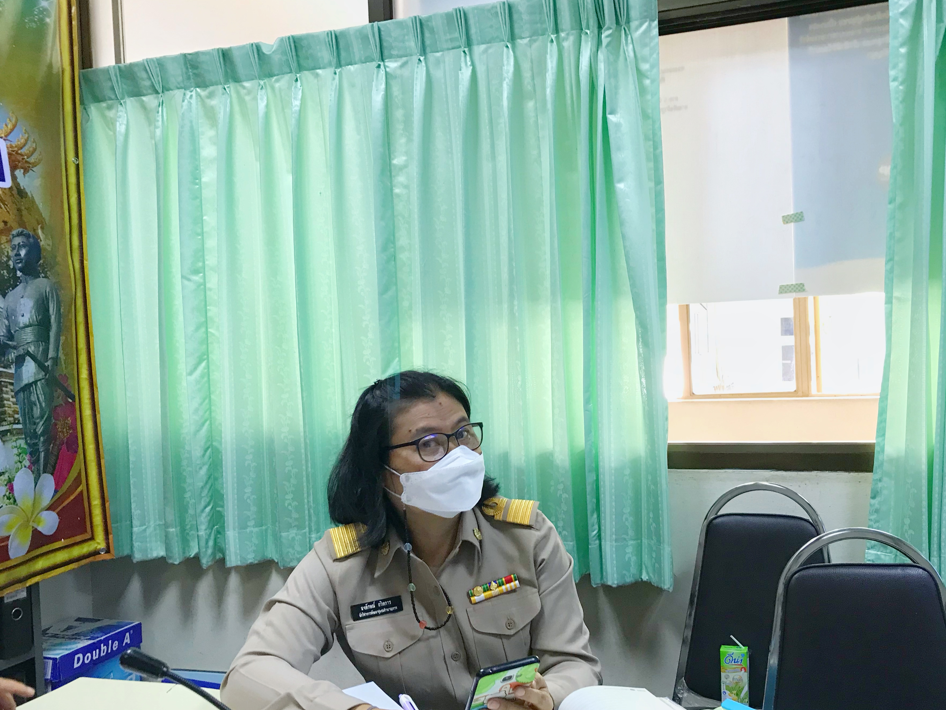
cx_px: 536
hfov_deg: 56.6
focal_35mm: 32
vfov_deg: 44.1
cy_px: 385
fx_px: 875
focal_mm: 3.99
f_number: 1.8
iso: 40
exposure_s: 1/20
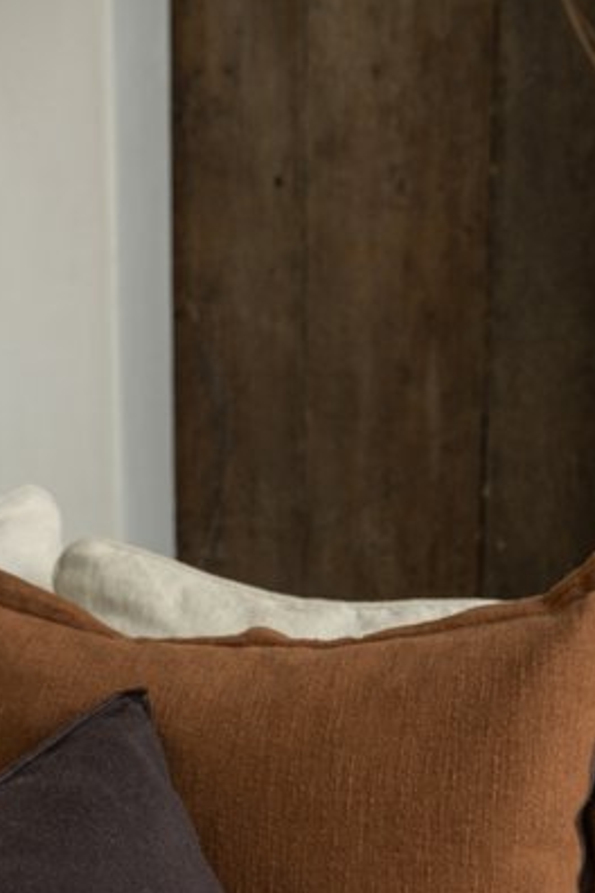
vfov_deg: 20.8
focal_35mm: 95
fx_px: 2355
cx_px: 188
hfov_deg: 14.4
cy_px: 882
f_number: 8
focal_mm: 47
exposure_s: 1/8
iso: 200
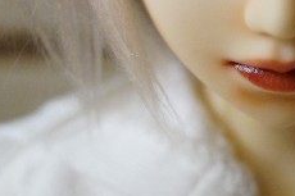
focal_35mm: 146
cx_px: 241
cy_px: 67
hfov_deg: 13.9
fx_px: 1199
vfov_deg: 9.4
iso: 2500
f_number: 4.5
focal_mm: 35
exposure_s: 1/160
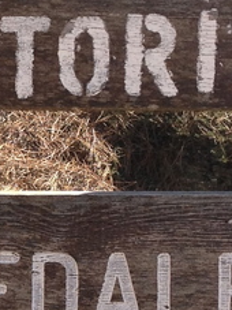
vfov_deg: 10.7
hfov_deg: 7.9
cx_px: -124
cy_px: 225
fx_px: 1655
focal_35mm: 185
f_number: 2.4
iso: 64
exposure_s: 1/531
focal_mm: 4.28
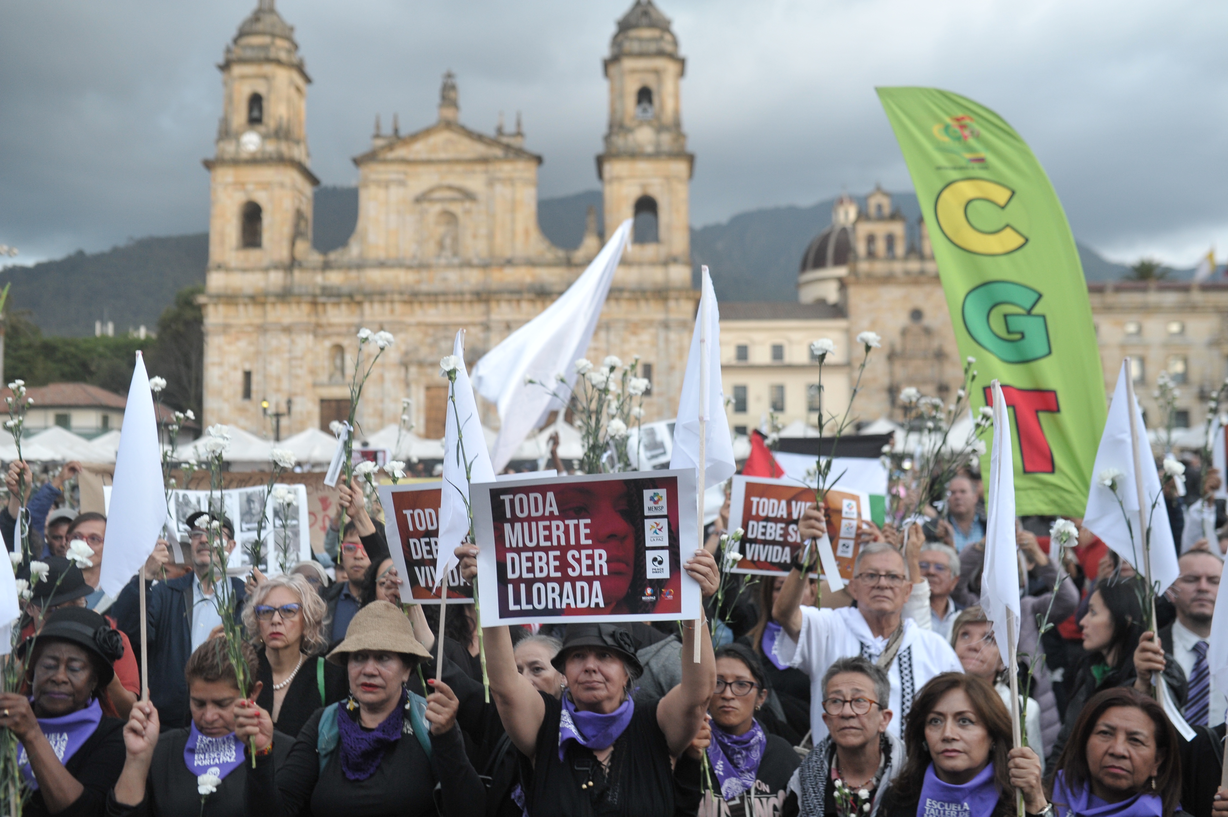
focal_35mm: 35
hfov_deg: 54.5
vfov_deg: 37.8
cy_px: 408
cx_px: 614
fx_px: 1193
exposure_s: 1/100
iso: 1600
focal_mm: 35
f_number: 2.8
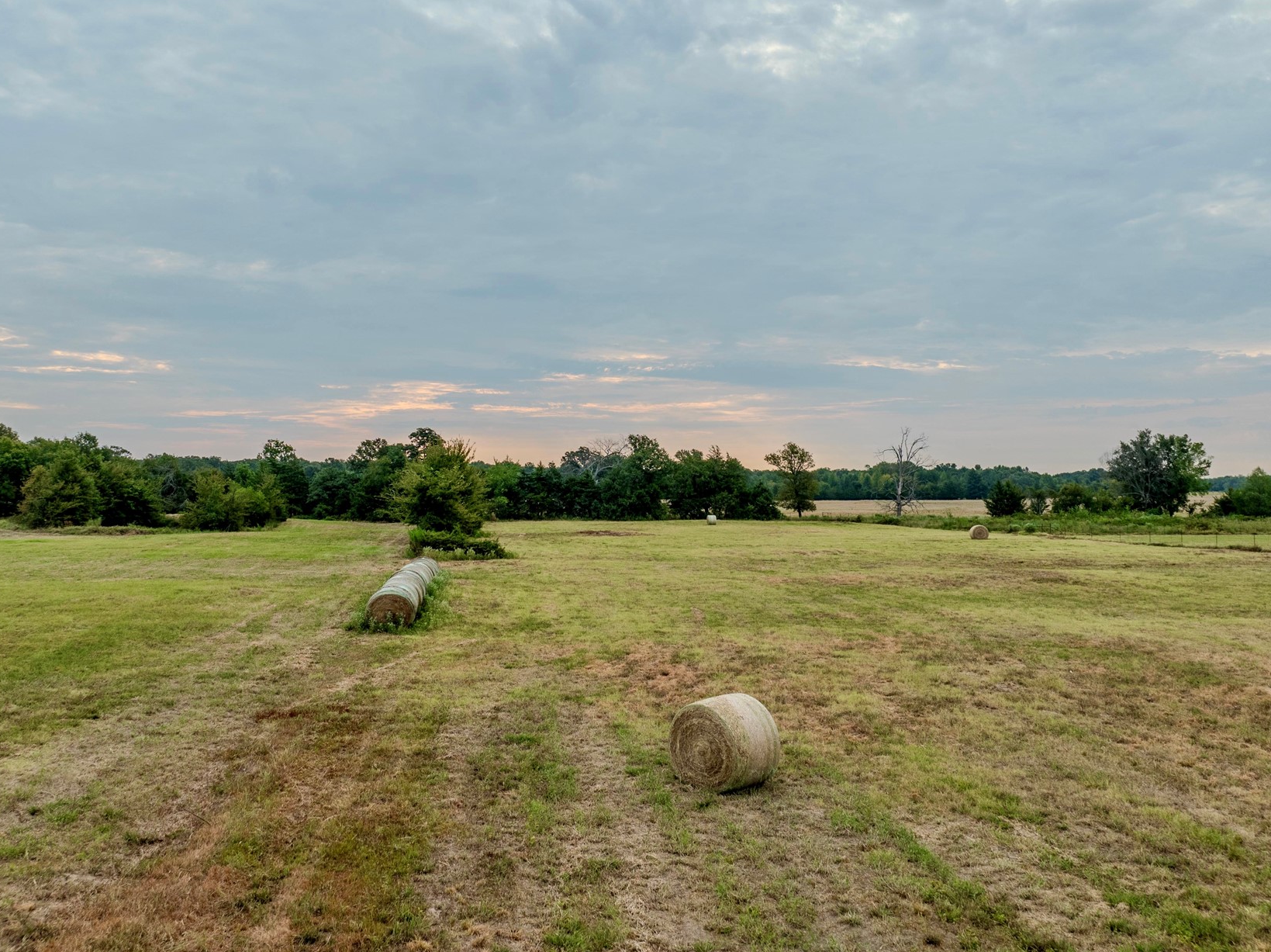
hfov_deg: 60.0
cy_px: 358
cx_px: 601
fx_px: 1101
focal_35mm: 30
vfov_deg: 46.3
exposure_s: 1/400
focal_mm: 12.29
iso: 110
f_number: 2.8
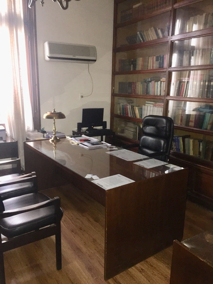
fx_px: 238
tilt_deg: -12.9
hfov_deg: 48.2
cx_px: 106
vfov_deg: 61.7
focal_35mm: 29
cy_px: 142
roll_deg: -1.1
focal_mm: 4.15
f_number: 2.2
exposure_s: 1/17
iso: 250
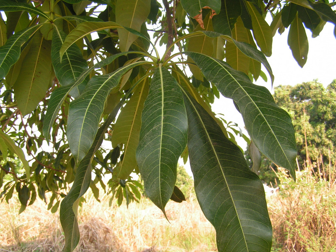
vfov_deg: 37.7
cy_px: 126
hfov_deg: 49.0
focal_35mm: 38
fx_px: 369
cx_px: 168
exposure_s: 1/80
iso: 50
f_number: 4.5
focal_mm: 6.3
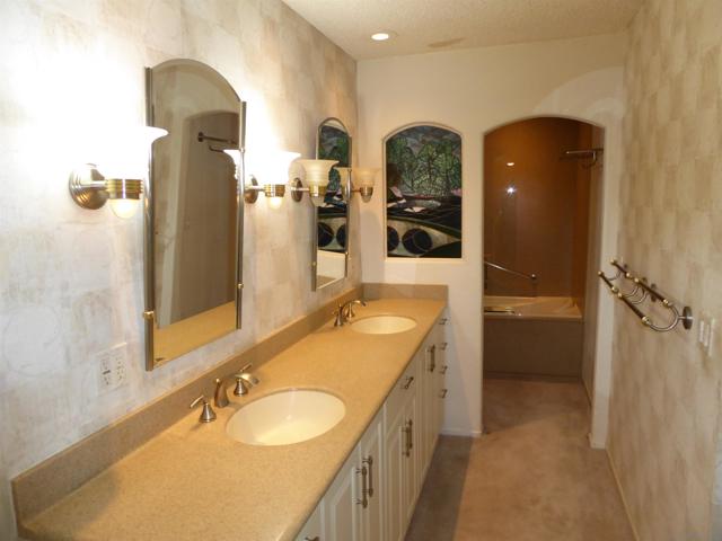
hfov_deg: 71.6
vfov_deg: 56.8
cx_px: 361
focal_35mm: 24
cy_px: 270
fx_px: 501
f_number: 3.3
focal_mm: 4.3
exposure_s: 1/60
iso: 320
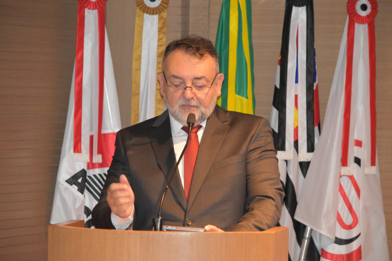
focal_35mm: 180
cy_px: 130
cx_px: 196
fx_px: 1960
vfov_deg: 7.6
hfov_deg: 11.4
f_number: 4.8
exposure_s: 1/60
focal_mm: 120
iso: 6400
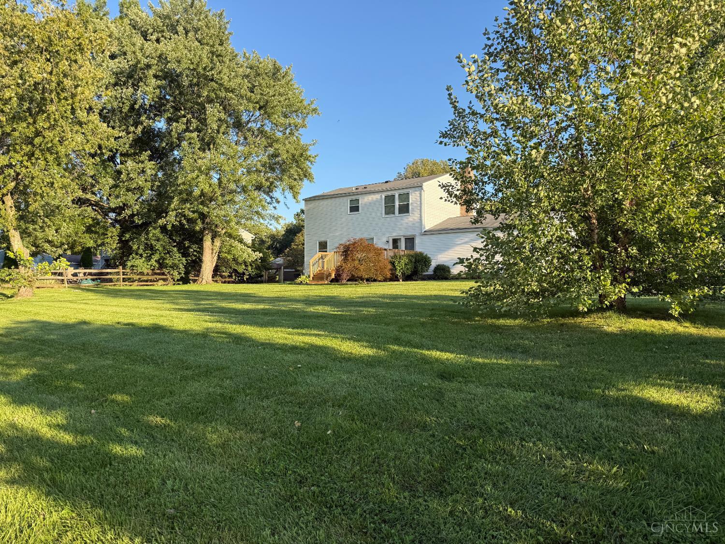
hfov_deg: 71.6
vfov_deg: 56.8
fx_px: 503
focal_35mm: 24
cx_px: 362
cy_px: 272
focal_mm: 6.76
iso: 80
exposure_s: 1/1156
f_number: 1.78
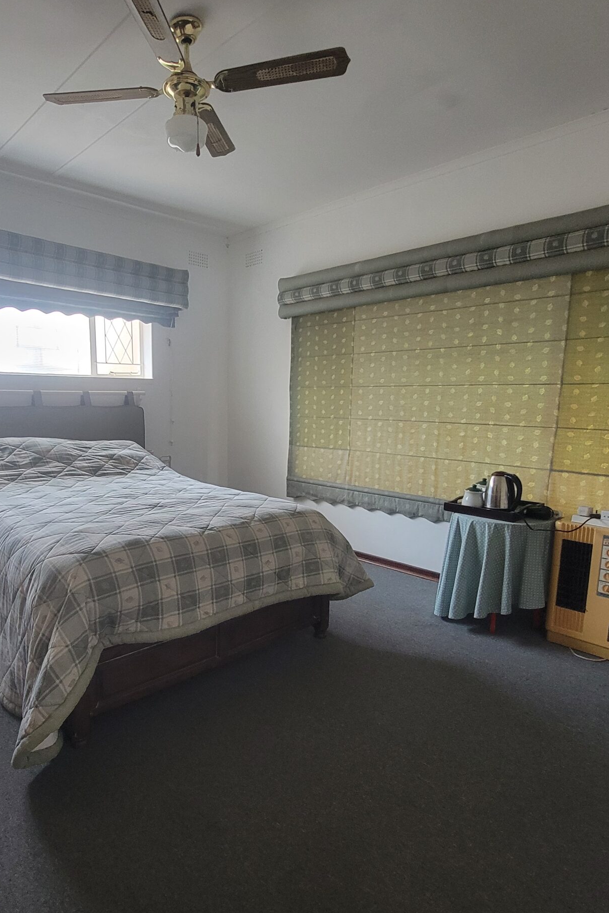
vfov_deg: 86.9
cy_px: 476
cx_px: 234
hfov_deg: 63.8
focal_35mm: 19
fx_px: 482
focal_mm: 2.2
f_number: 2.2
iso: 400
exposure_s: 1/33
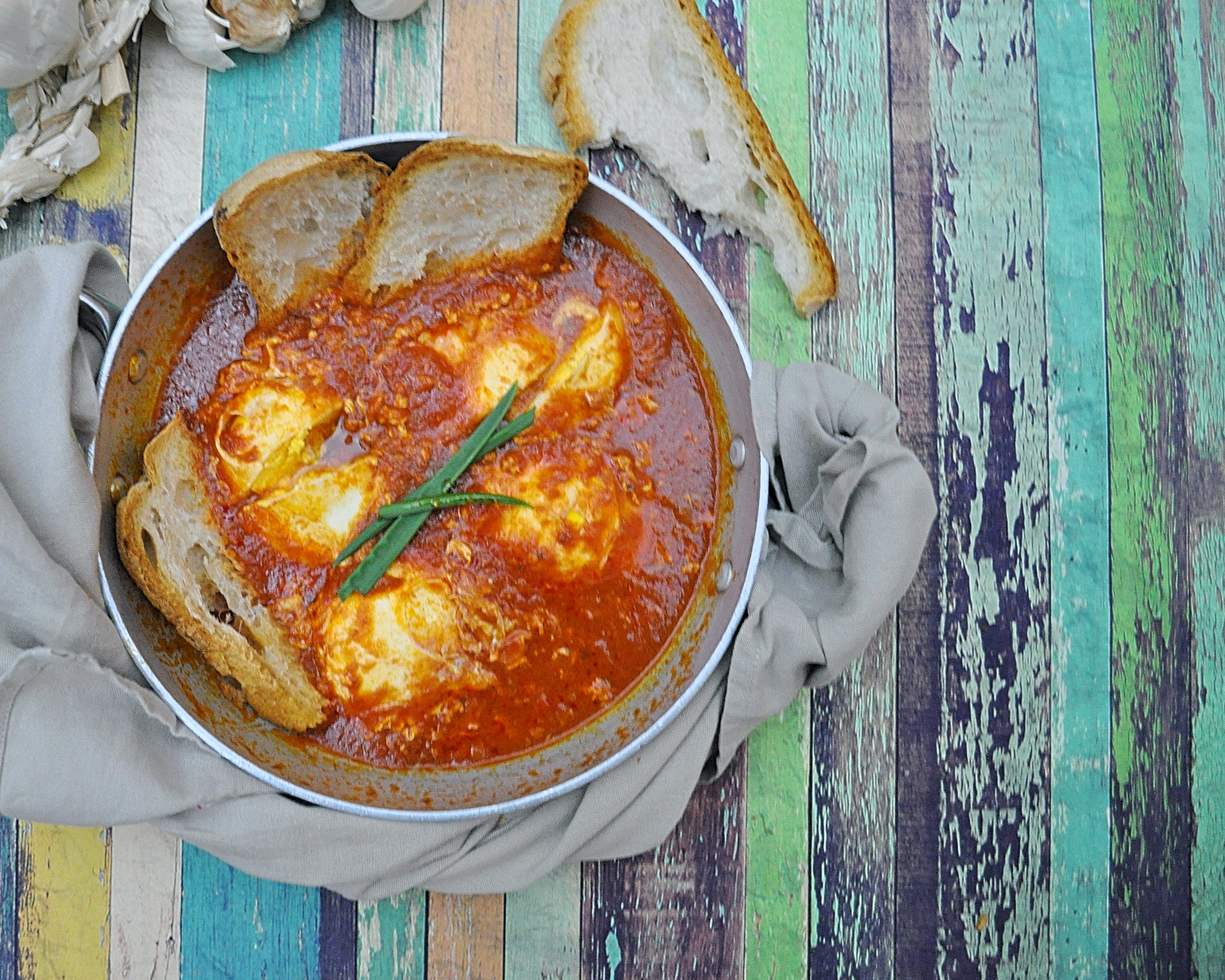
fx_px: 1124
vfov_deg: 47.1
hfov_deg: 56.6
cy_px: 488
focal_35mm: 31
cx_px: 477
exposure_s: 1/5
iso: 1600
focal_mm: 18
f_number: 3.5
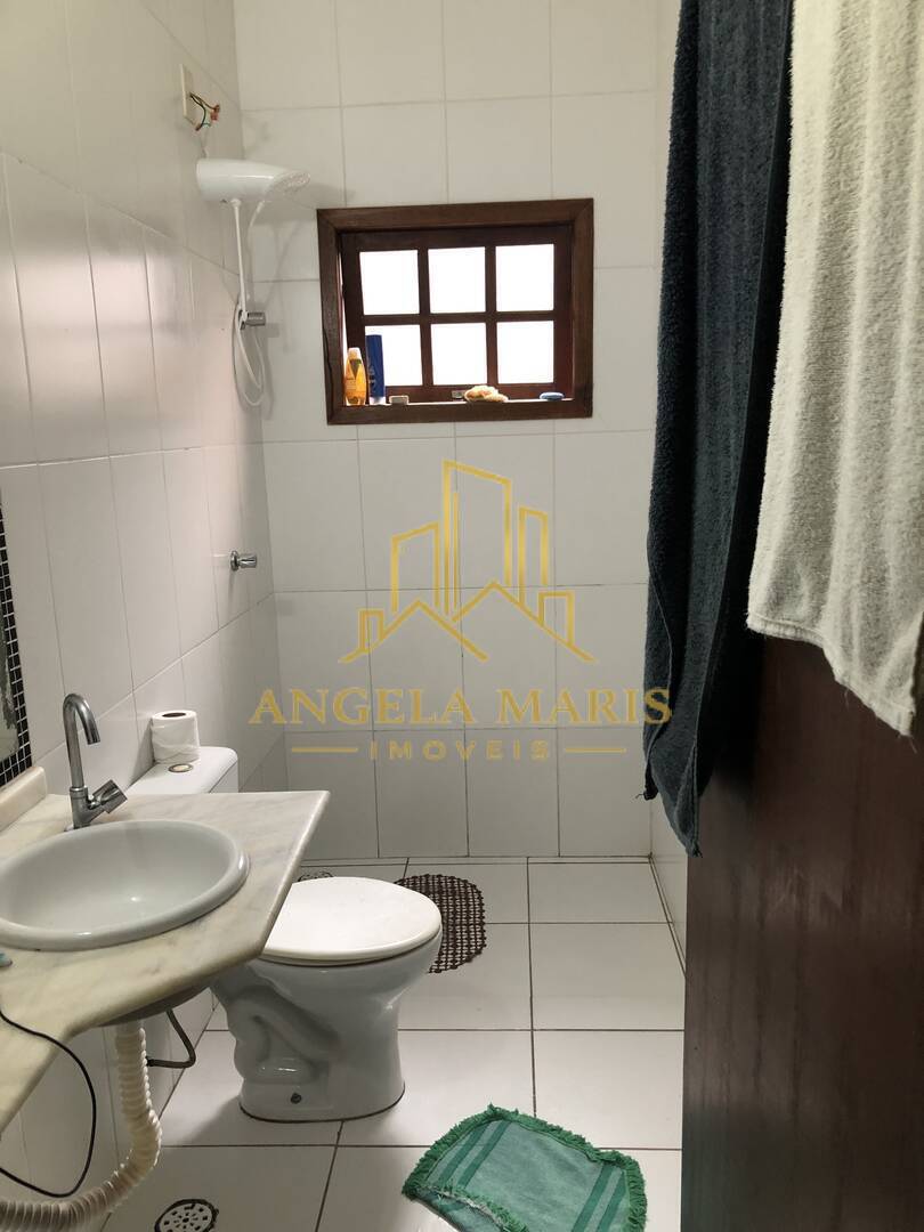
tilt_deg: -10.9
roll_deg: +1.6
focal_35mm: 28
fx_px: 997
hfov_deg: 49.7
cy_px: 616
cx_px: 462
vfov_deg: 63.4
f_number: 1.8
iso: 50
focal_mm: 3.99
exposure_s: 1/15
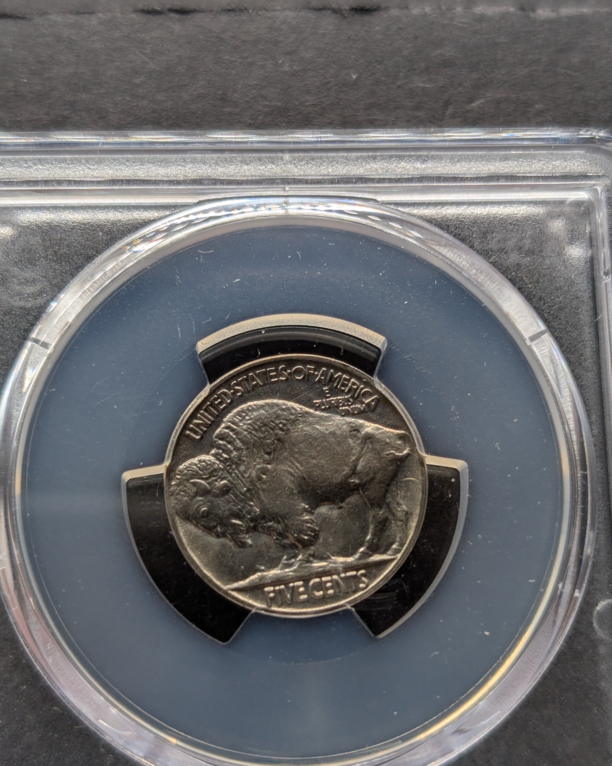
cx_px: 306
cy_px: 392
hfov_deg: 29.7
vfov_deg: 36.7
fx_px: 1155
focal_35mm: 51
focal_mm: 6.9
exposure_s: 1/84.7
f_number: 1.68
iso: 28
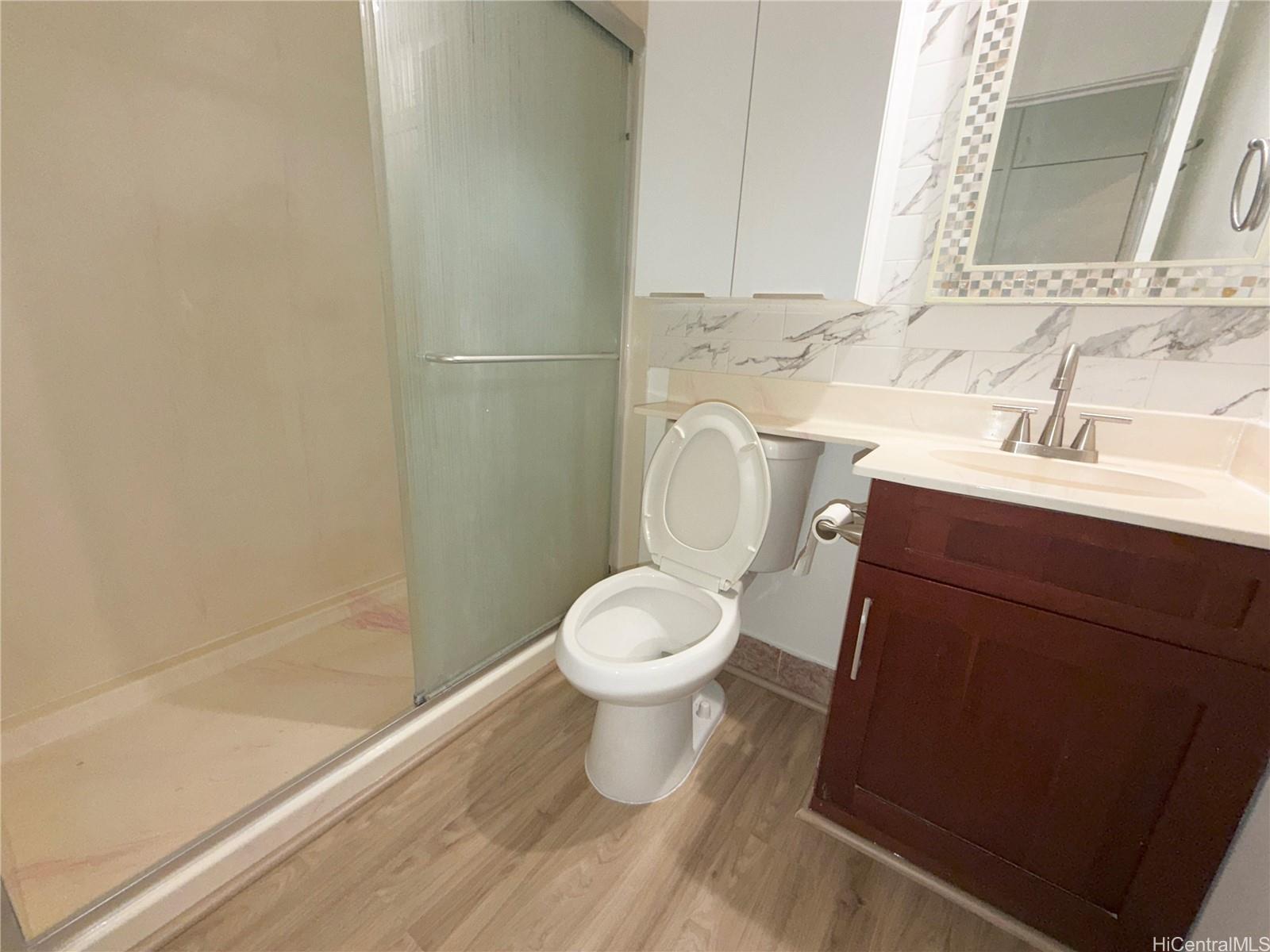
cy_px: 476
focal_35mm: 14
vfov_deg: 85.7
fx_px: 514
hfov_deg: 102.1
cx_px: 635
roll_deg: -2.8
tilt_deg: -16.4
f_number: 2.2
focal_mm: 2.22
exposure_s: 1/60
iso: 64
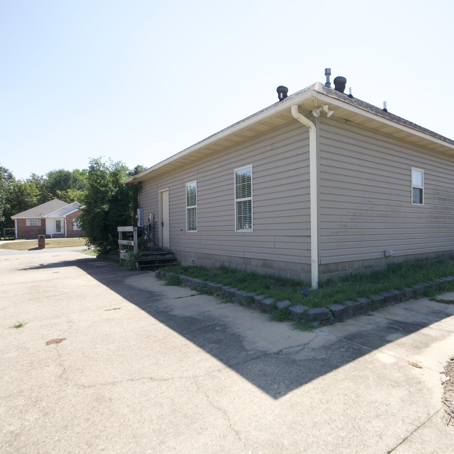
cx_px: 304
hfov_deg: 70.0
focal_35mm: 21
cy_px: 229
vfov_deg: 72.1
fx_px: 312
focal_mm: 16
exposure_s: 1/100
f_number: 8
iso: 100
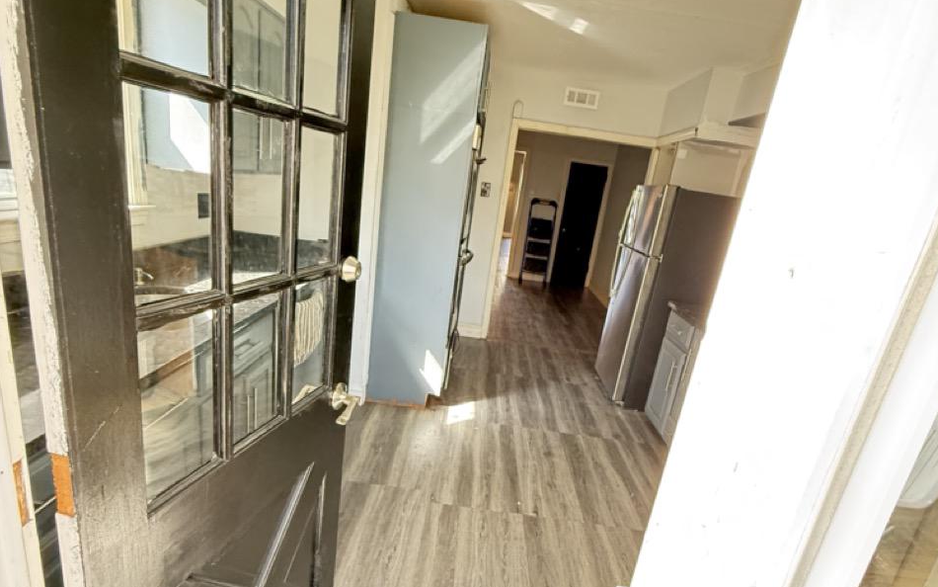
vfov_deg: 59.3
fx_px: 511
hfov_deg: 85.1
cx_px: 472
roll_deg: -6.8
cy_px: 341
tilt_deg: -15.8
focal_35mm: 20
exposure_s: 1/60
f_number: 2.2
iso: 500
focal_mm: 2.22
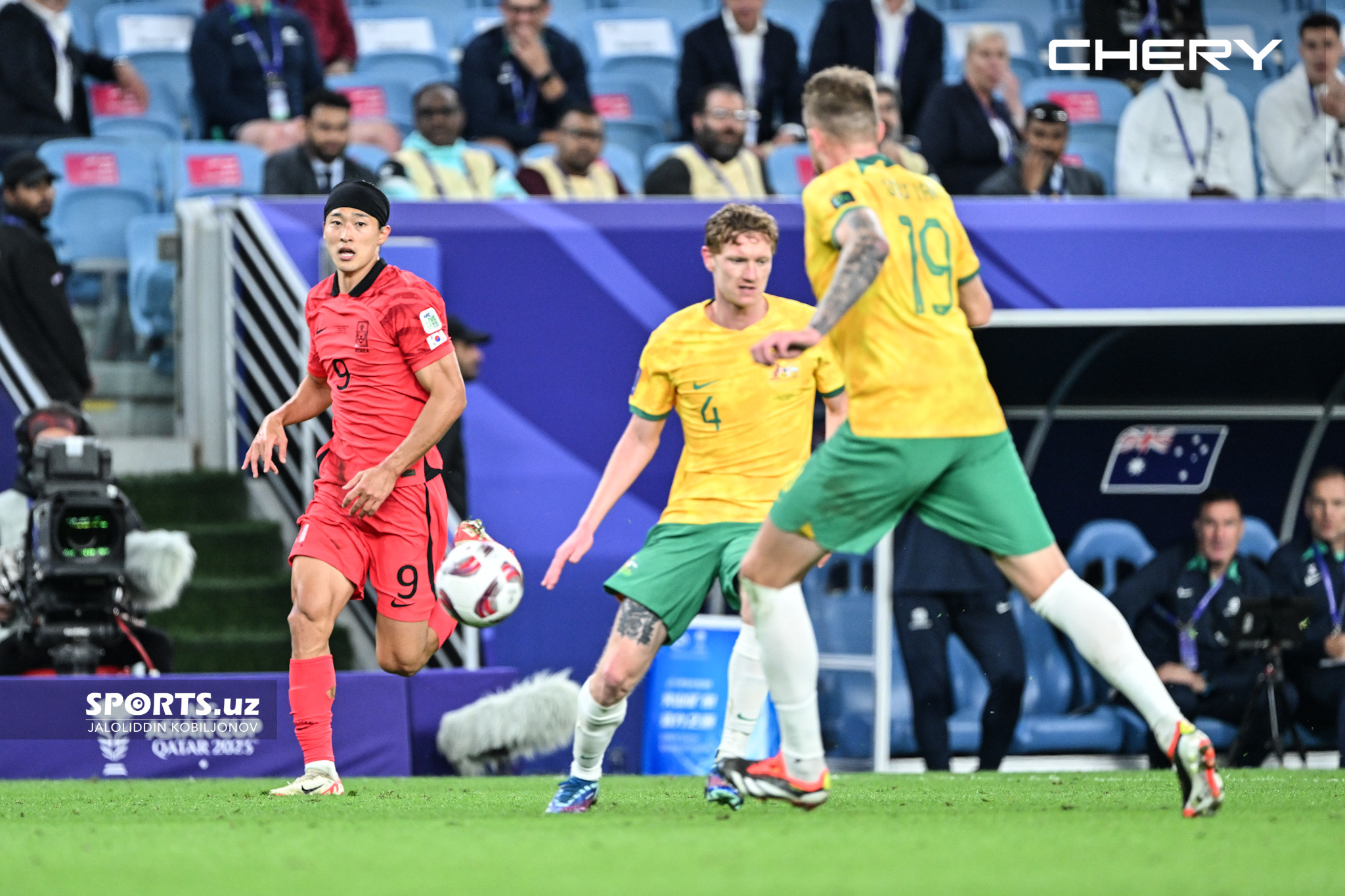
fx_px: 22413
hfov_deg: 3.4
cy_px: 448
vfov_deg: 2.3
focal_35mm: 600
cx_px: 672
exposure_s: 1/1000
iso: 2000
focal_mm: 600
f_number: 4
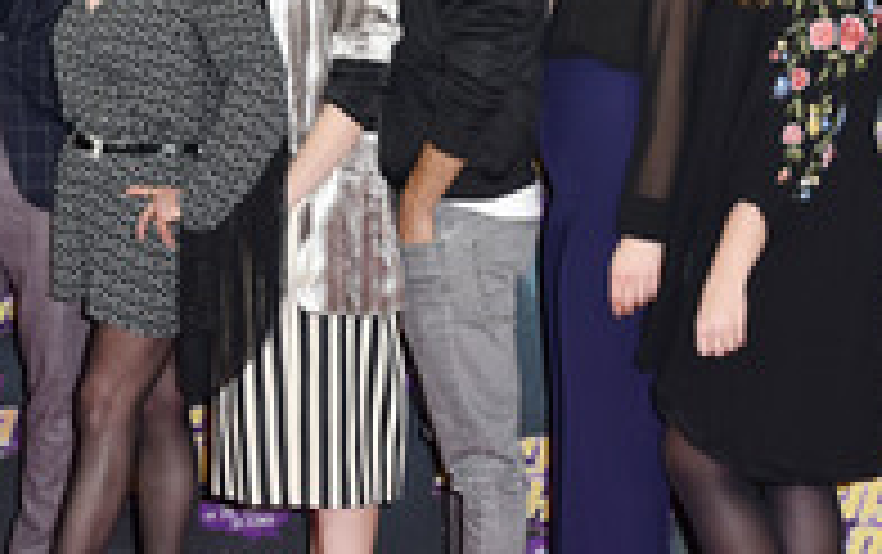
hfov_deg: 24.8
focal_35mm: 82
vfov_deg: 16.0
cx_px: 196
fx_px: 1973
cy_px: 221
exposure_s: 1/200
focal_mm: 35
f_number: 5.6
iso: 800
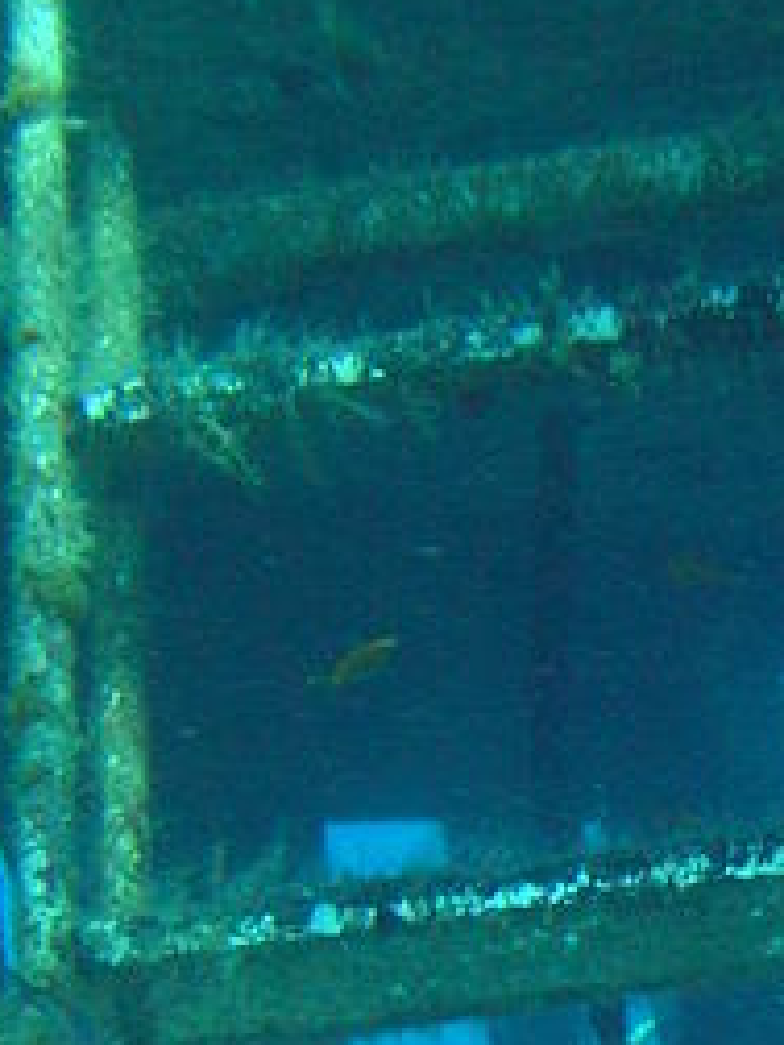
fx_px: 3261
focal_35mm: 108
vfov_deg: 17.6
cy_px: 1149
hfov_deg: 13.2
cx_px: 1047
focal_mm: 5.7
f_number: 4.9
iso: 50
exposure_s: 1/15
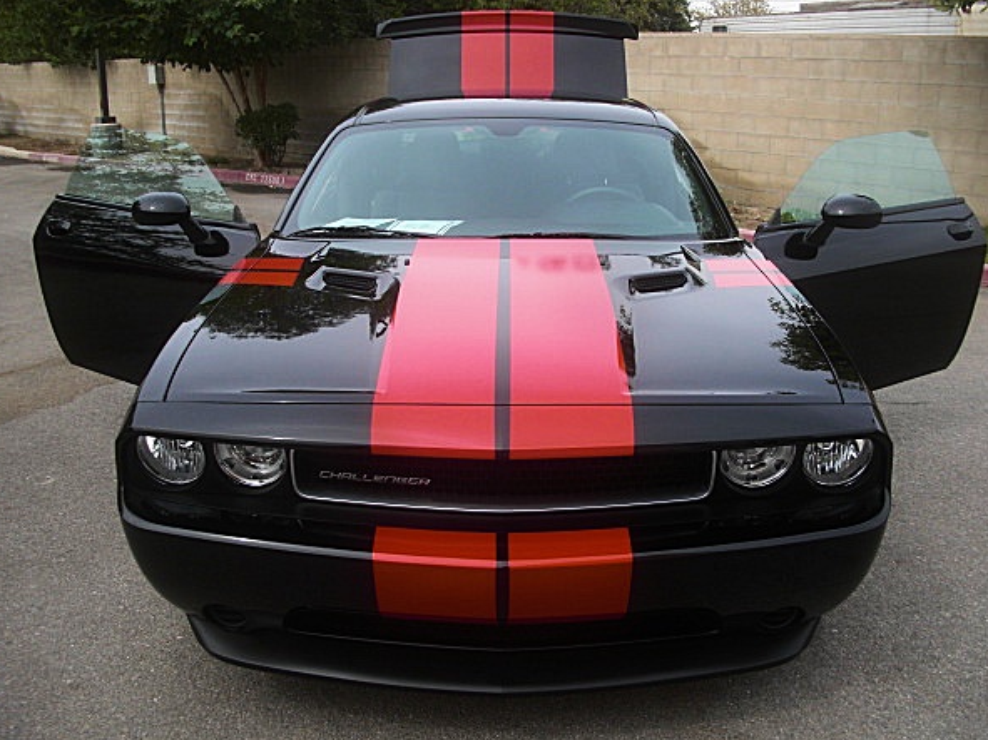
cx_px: 513
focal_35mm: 39
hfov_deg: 47.9
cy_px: 373
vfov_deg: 36.8
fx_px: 1113
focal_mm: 6.3
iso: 50
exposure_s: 1/500
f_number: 2.8
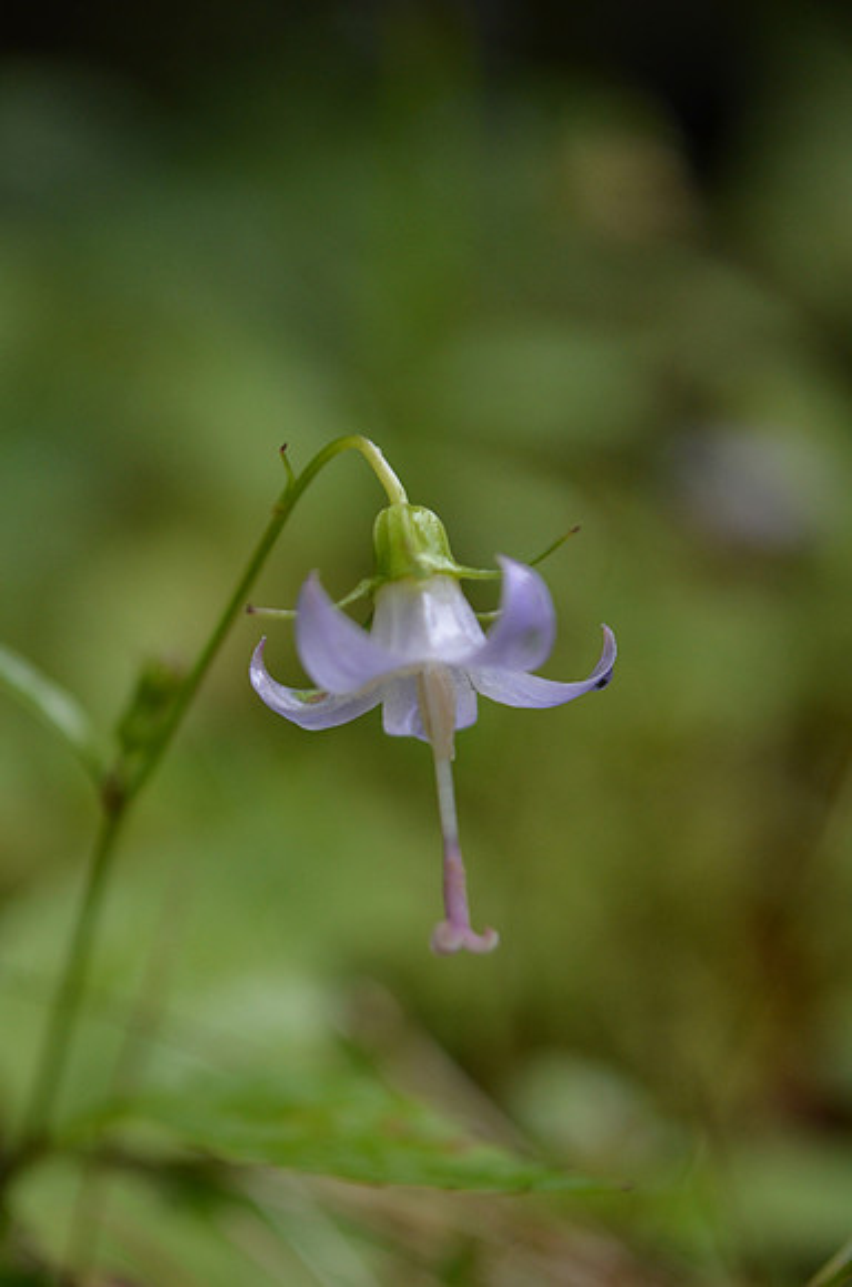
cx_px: 426
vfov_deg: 26.0
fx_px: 2782
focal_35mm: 78
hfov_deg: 17.4
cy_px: 644
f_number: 5.6
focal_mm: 52
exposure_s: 1/1000
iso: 800
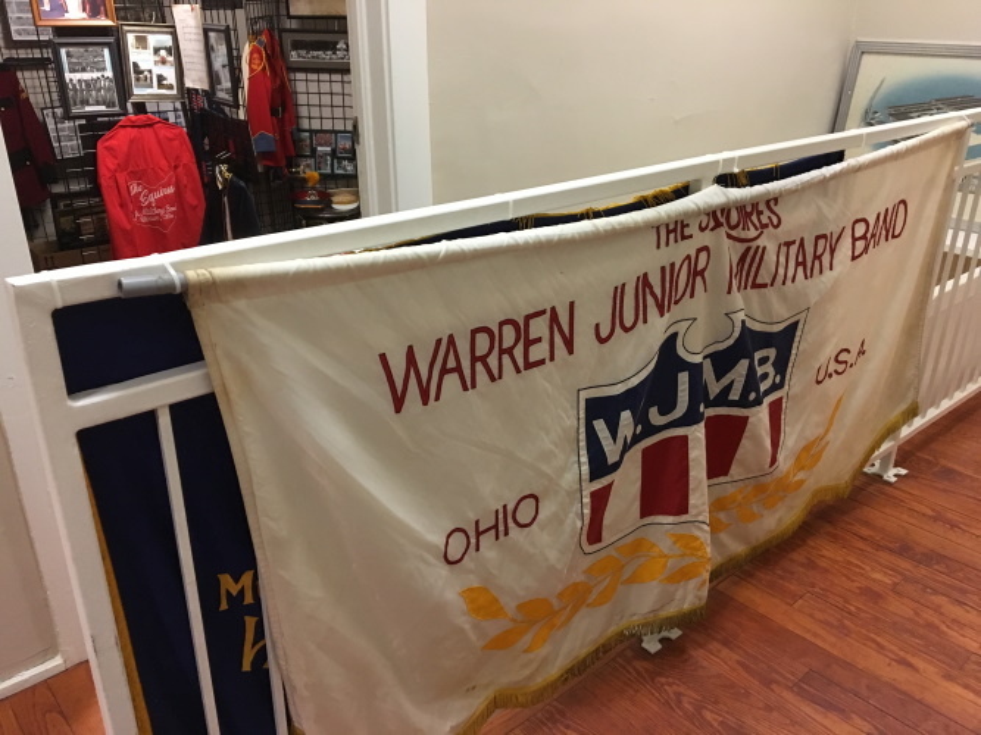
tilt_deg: -23.8
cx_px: 490
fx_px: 822
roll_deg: +0.1
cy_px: 368
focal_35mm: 29
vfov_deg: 48.2
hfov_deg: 61.7
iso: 200
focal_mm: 4.15
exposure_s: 1/30
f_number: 2.2
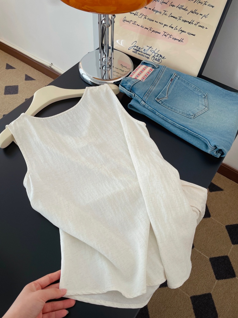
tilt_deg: -55.1
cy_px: 159
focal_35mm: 26
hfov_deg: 53.1
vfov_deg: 67.3
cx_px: 119
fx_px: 238
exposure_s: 1/121
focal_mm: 4.2
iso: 50
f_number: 1.6
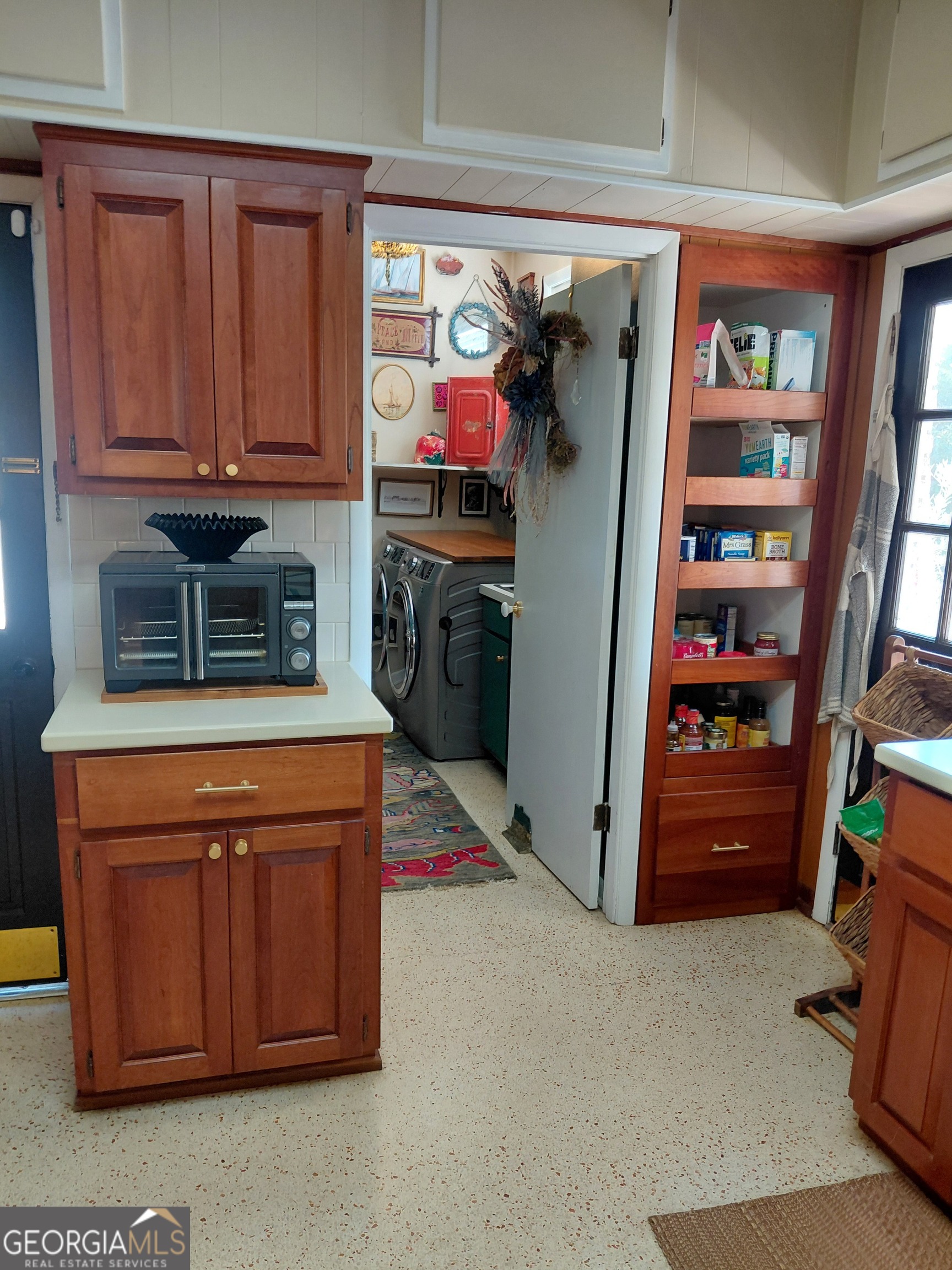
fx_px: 917
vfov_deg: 69.4
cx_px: 476
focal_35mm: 25
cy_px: 635
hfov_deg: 54.9
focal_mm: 4.69
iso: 250
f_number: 1.8
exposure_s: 1/60
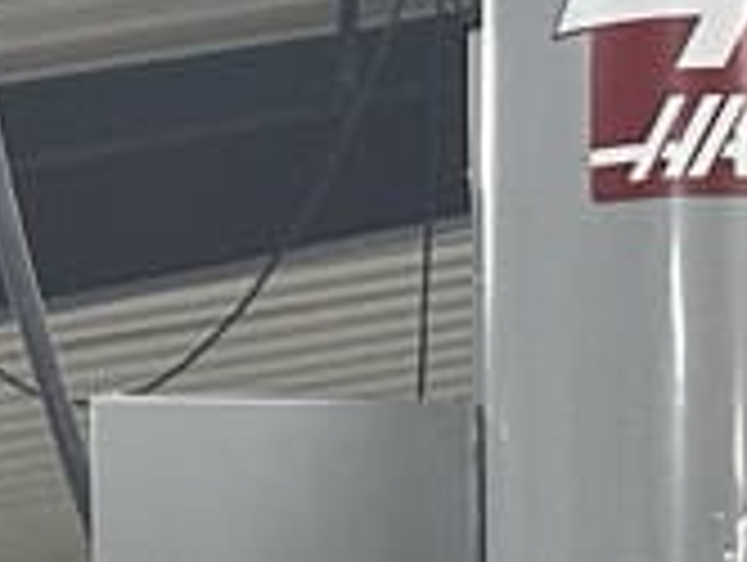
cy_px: 2131
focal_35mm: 185
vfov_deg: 6.6
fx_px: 3998
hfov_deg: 10.6
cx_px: 760
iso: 160
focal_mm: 6.9
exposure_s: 1/60
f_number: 1.8
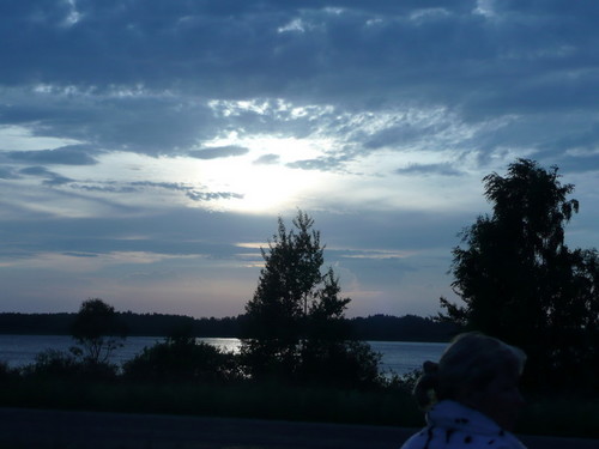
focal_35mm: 67
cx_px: 300
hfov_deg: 29.0
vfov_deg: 21.9
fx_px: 1159
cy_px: 224
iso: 100
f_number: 4.5
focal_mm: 11
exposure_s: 1/640
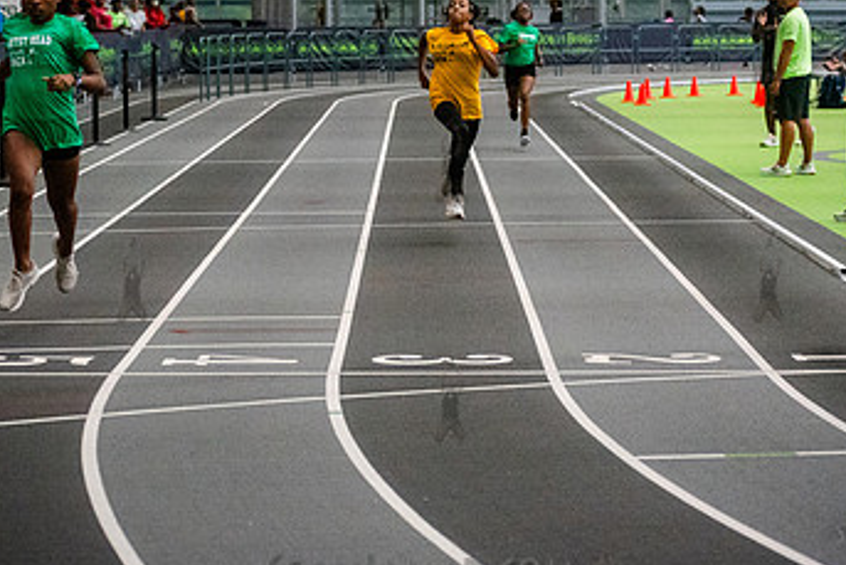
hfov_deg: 15.0
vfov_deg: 10.0
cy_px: 159
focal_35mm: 137
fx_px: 3221
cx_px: 449
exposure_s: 1/4000
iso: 6400
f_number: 4
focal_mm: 80
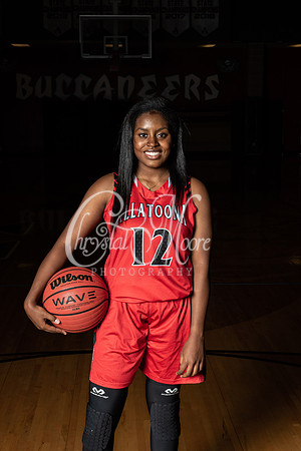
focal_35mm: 70
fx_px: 878
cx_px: 150
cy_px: 226
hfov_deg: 19.5
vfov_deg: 28.8
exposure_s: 1/200
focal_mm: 70
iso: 320
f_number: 14
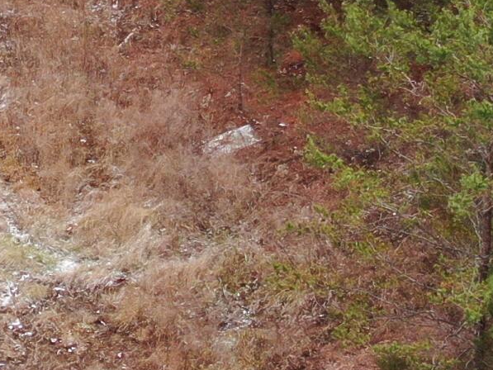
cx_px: -287
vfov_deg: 7.2
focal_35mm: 206
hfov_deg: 9.3
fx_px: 2934
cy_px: 74
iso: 100
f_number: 3.5
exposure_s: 1/80
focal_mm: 7.07
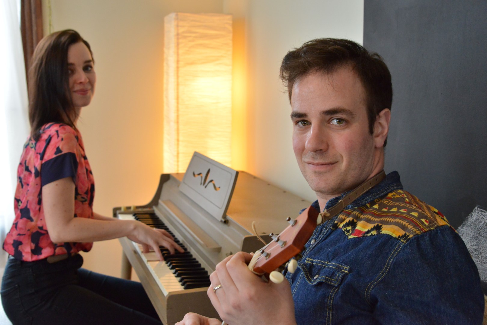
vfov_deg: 30.5
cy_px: 162
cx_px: 244
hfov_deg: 44.5
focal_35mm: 44
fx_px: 595
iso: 5000
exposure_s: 1/125
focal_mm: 44
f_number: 7.1
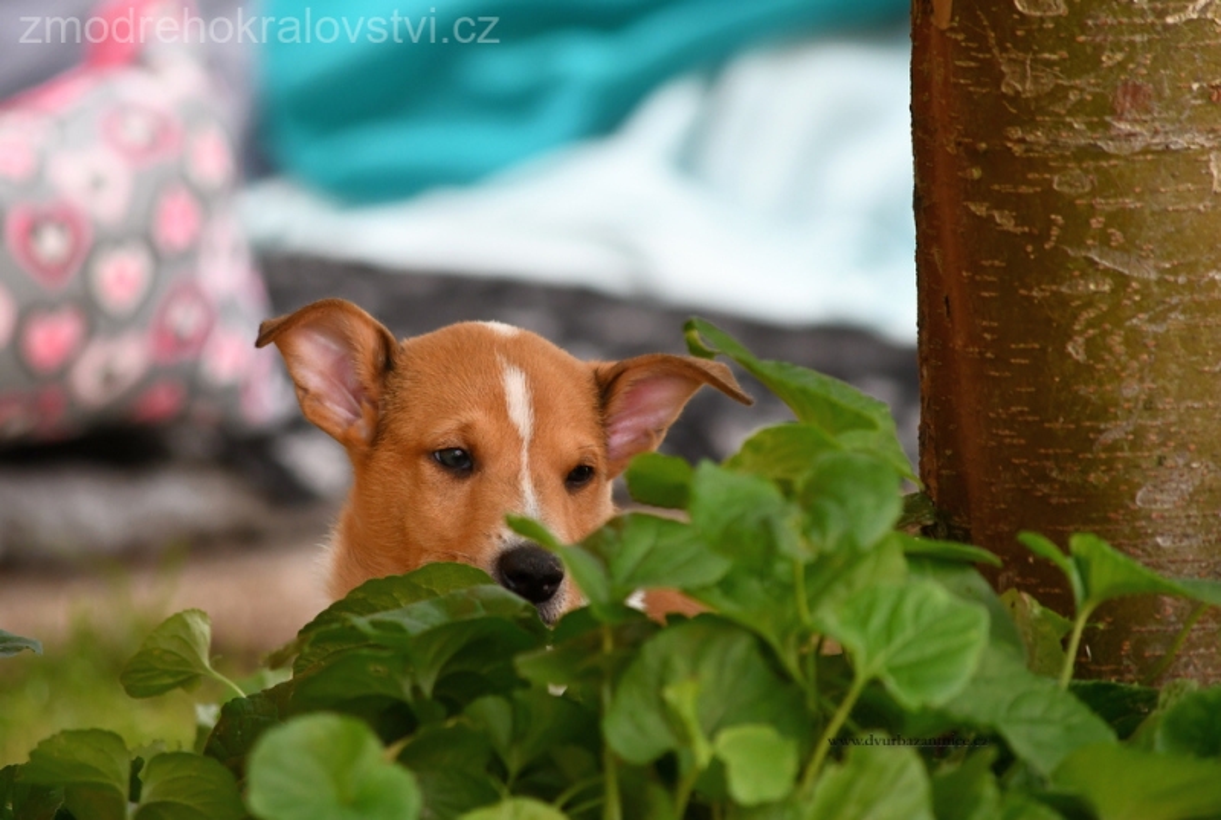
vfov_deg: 4.2
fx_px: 11215
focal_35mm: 330
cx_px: 610
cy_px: 410
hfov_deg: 6.2
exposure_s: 1/500
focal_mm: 220
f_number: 5.3
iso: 800
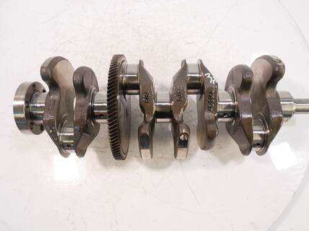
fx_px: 241
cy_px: 113
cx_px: 161
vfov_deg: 51.3
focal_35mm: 27
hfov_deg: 65.3
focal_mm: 12
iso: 640
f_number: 3.5
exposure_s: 1/60
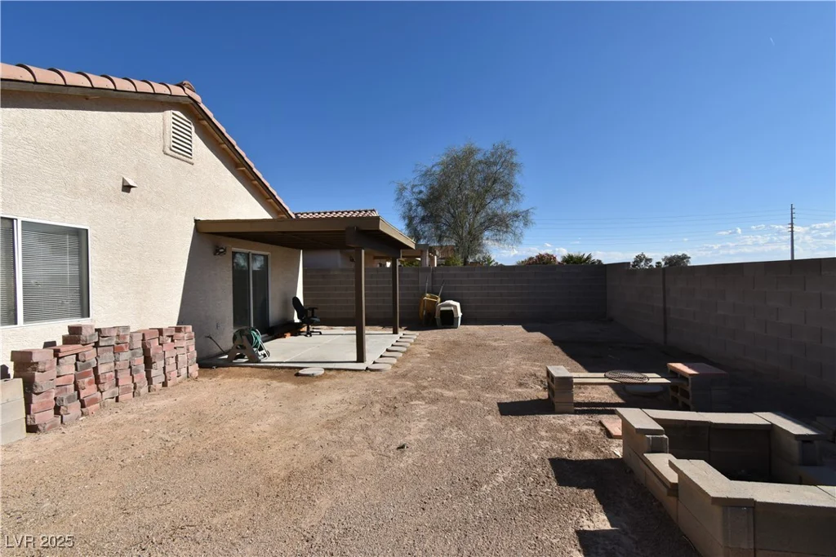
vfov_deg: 77.3
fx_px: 348
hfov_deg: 100.4
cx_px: 418
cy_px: 278
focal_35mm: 15
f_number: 11
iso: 200
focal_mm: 10
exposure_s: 1/500
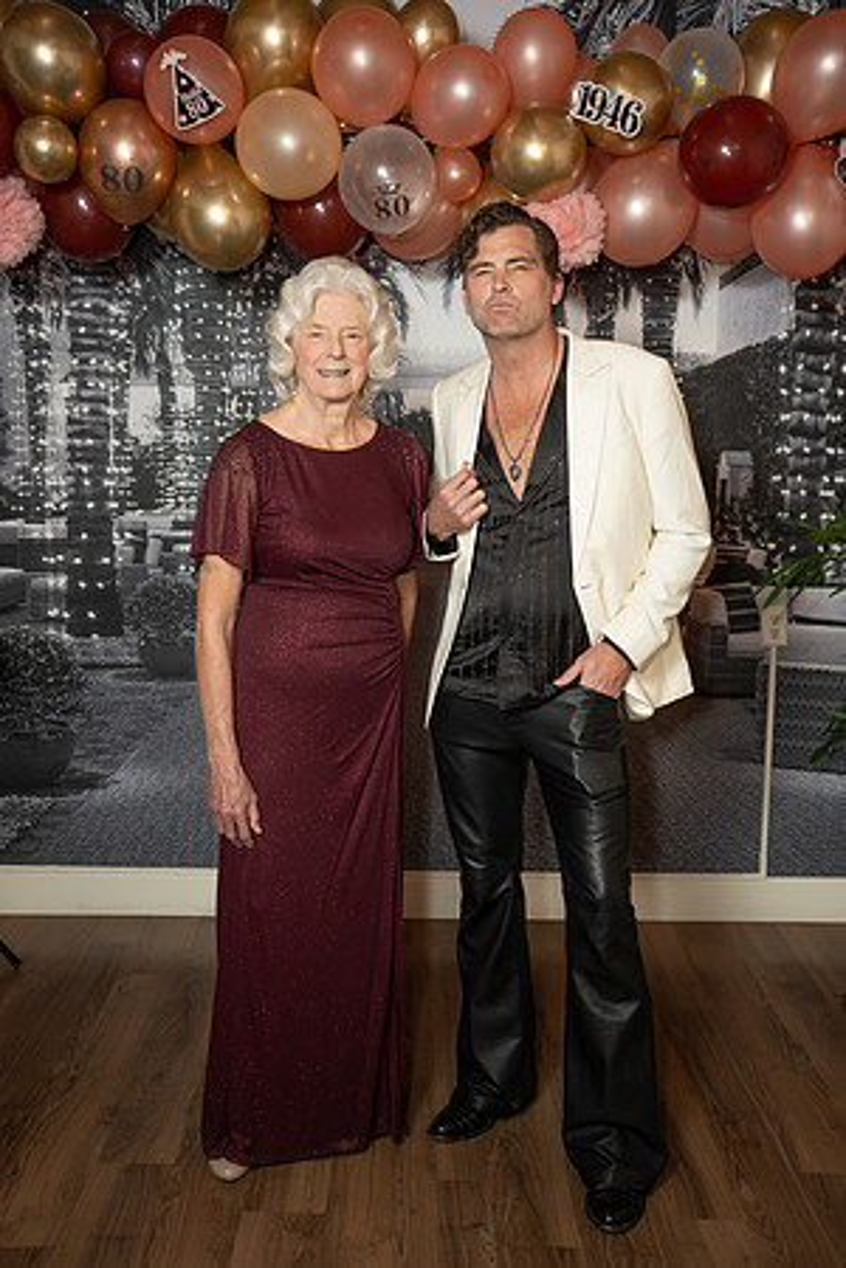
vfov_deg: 49.7
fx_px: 1371
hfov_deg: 34.3
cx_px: 423
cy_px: 634
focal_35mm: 39
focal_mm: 38.9
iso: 1000
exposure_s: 1/160
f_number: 2.8
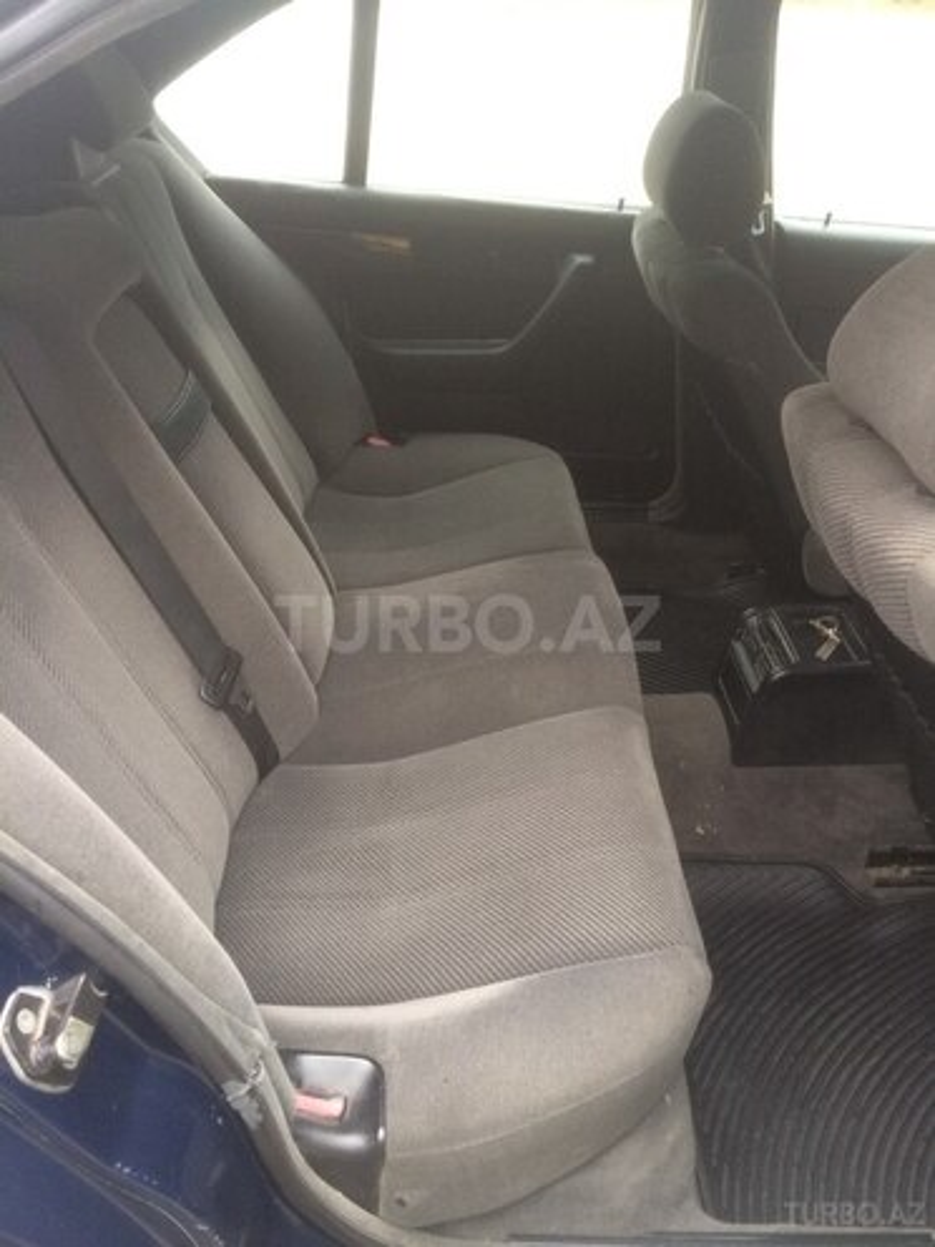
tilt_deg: -37.2
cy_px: 624
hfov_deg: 48.2
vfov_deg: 61.7
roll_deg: -4.0
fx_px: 1044
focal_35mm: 29
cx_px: 468
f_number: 2.2
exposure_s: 1/33
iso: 64
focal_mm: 4.15
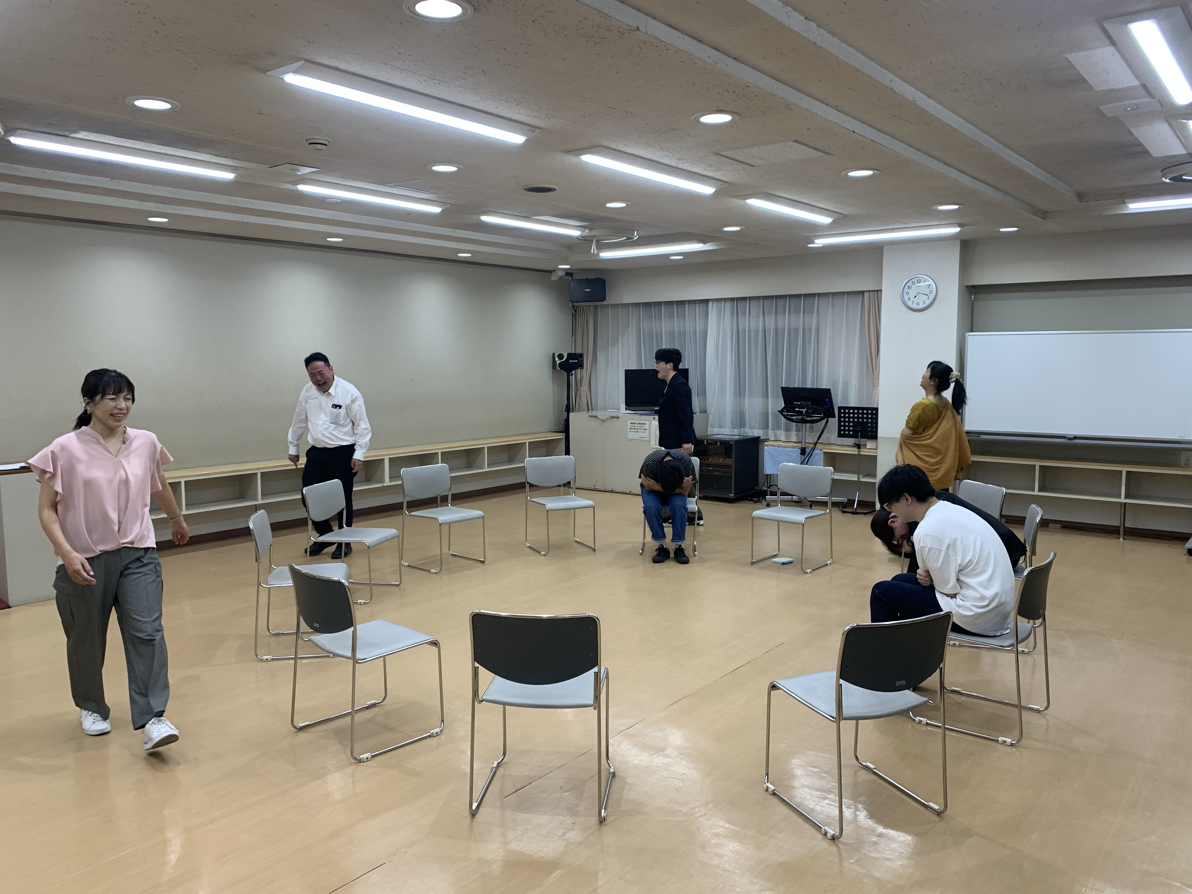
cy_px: 447
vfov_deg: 53.1
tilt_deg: -6.2
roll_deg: +0.2
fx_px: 895
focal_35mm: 26
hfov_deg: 67.3
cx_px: 596
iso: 64
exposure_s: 1/121
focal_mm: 4.25
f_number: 1.8
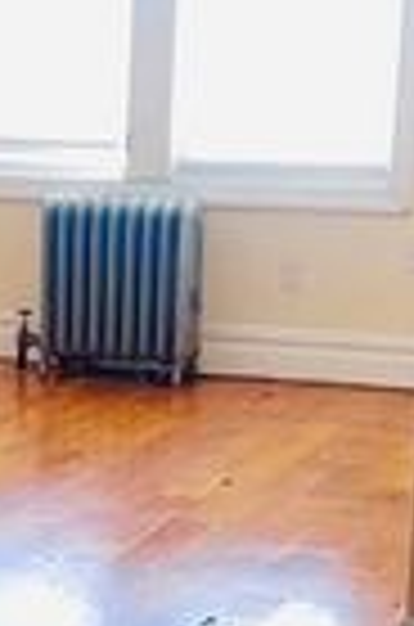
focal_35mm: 130
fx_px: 2254
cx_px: -180
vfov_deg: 15.5
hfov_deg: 10.2
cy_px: 628
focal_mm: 5.7
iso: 80
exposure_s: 1/17
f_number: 1.5
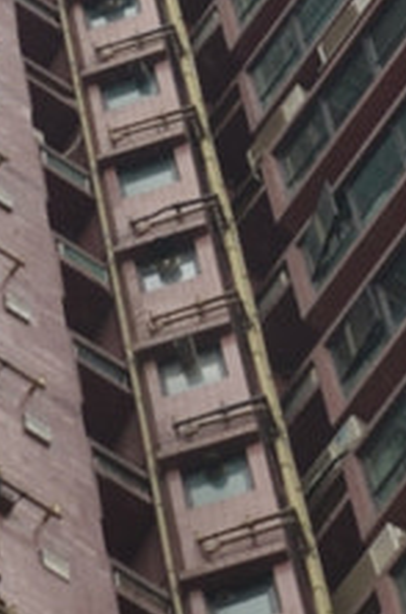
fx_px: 6434
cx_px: 141
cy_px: 592
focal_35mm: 379
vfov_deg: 5.4
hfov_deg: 3.6
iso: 200
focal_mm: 35
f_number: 5.6
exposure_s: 1/125
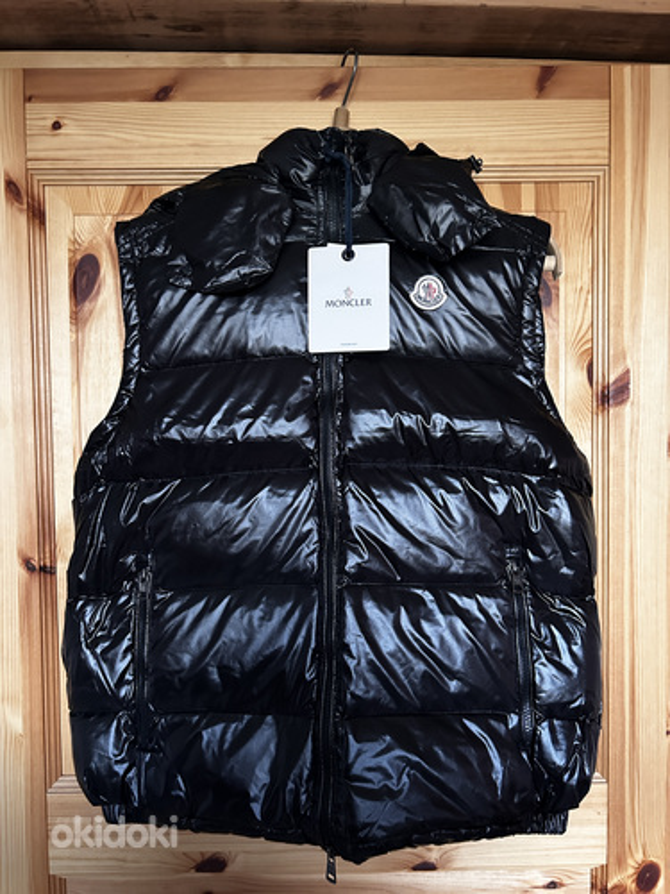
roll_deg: +1.5
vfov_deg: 67.3
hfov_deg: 53.1
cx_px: 335
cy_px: 447
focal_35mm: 26
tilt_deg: -2.7
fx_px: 671
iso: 640
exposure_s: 1/37
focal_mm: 5.7
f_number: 1.5
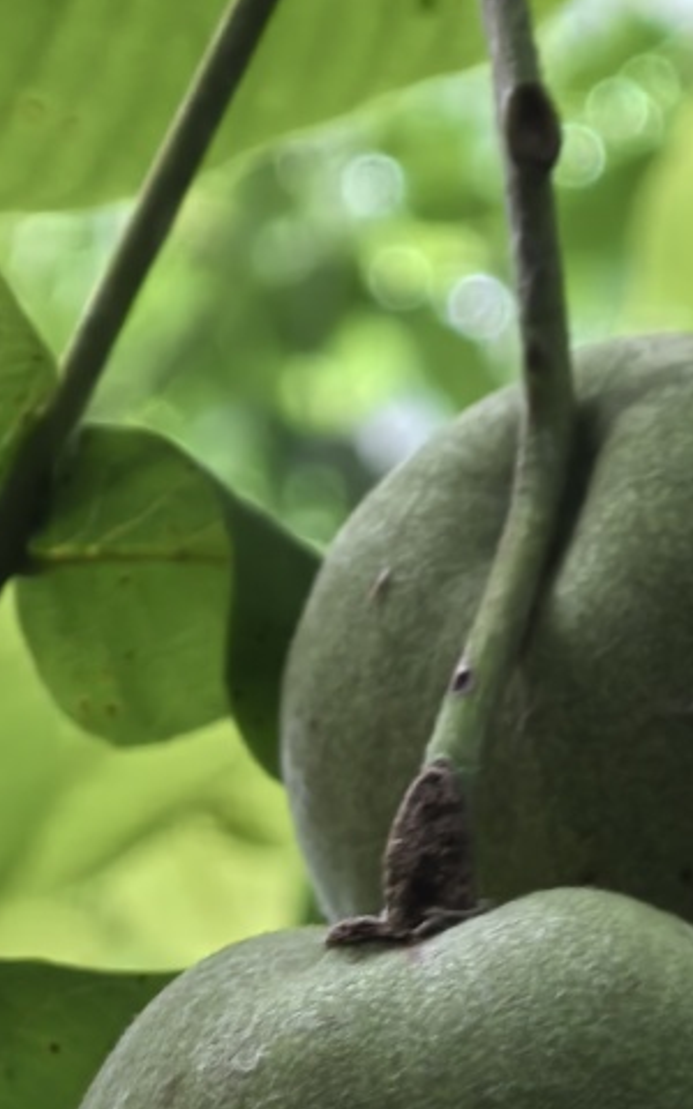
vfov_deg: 9.3
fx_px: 6769
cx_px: 536
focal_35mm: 224
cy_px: 881
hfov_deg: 5.9
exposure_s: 1/50
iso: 1250
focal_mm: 14.6
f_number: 3
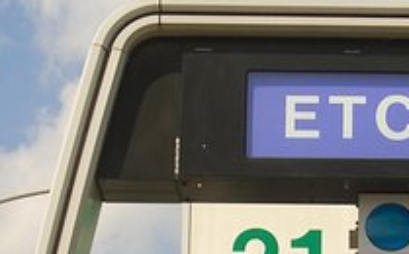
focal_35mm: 208
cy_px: 262
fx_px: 2315
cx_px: 389
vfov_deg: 6.3
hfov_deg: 10.0
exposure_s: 1/250
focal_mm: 16.6
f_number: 6
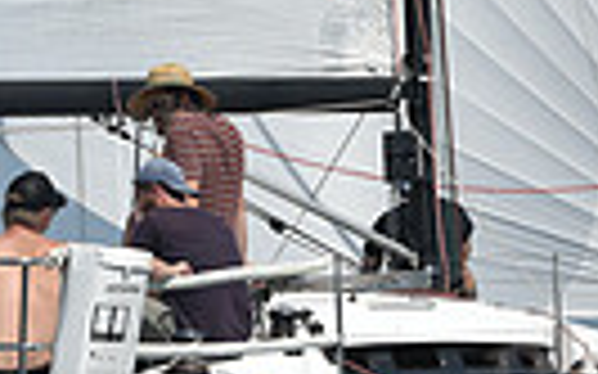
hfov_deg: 6.8
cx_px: 256
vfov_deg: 4.2
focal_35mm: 311
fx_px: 5066
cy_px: 151
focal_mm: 70
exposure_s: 1/1250
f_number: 9
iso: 250
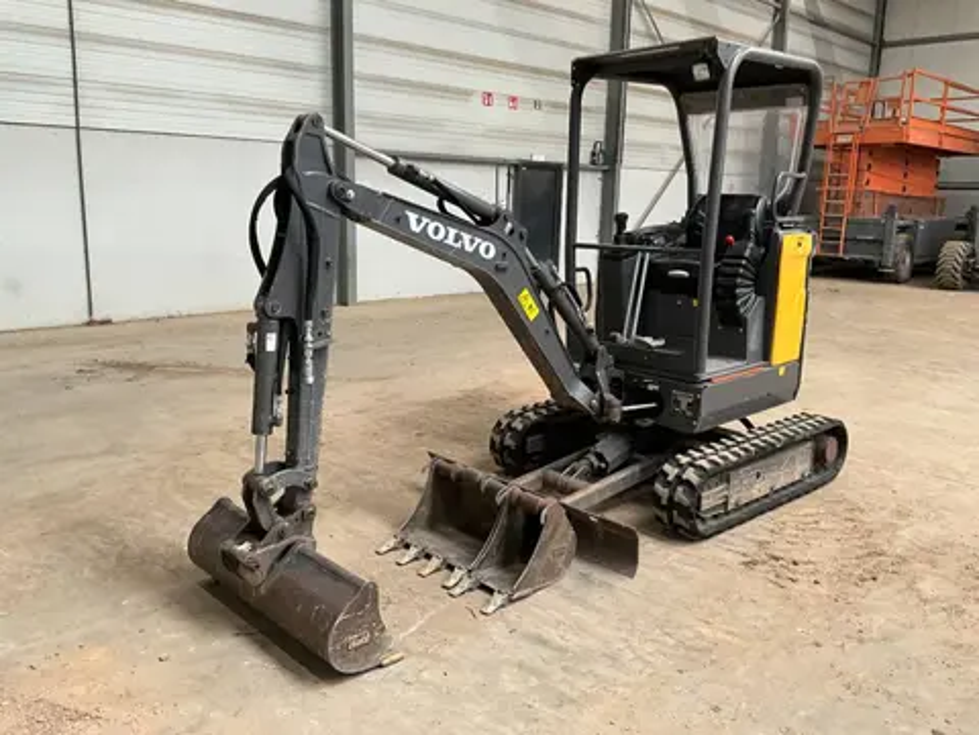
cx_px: 490
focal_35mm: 29
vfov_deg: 48.2
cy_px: 368
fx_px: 820
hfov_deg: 61.7
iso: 100
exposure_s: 1/60
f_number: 1.8
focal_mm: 3
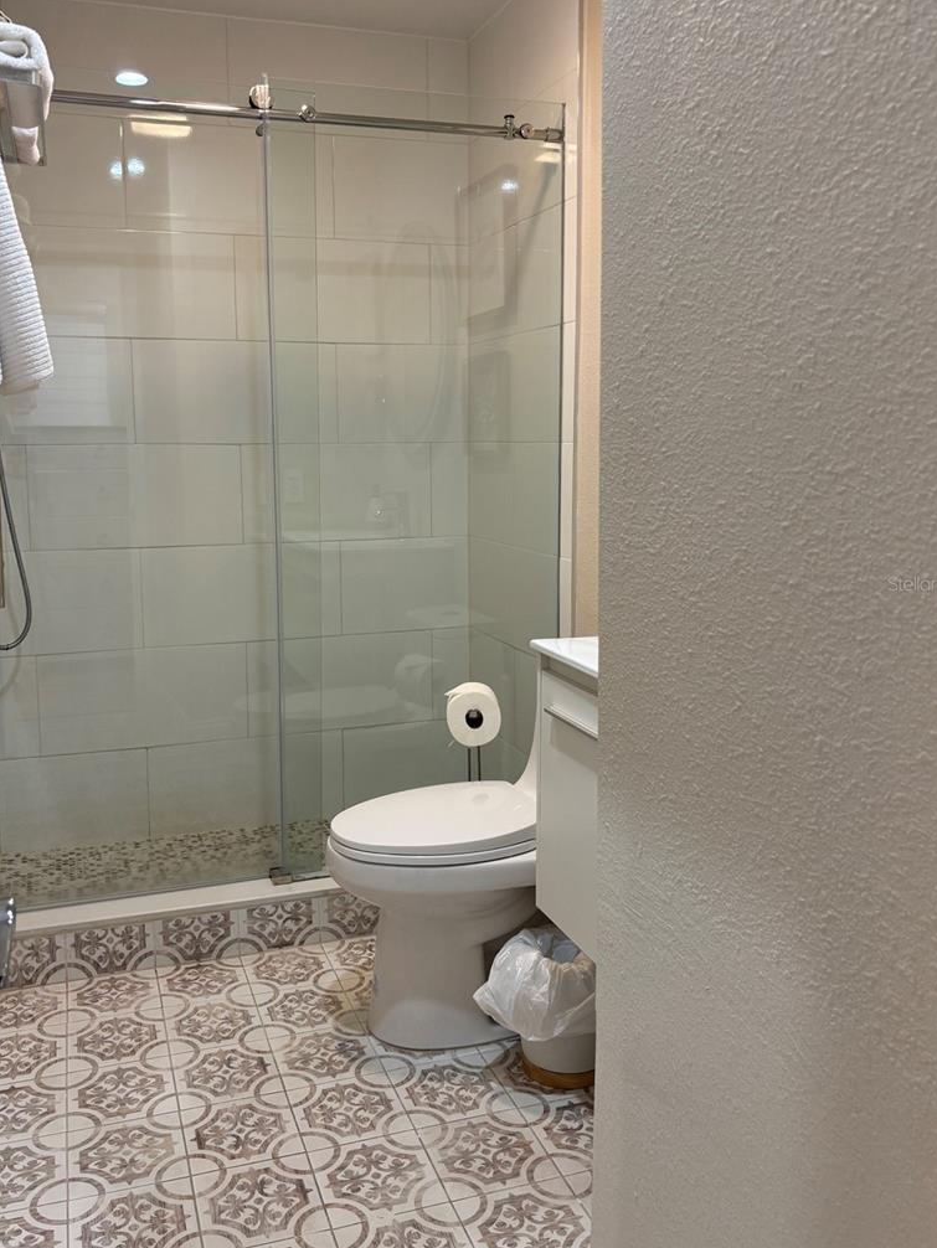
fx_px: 1118
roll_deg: +0.7
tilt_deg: -6.8
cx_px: 417
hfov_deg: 45.4
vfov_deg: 58.3
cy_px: 583
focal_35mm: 31
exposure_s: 1/60
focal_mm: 5.96
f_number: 1.6
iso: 64
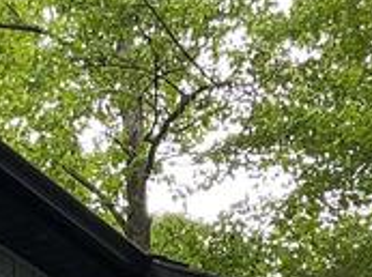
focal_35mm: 172
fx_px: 1845
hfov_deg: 11.5
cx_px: 47
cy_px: 642
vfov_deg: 8.0
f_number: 1.8
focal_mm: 3
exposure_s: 1/134
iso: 20
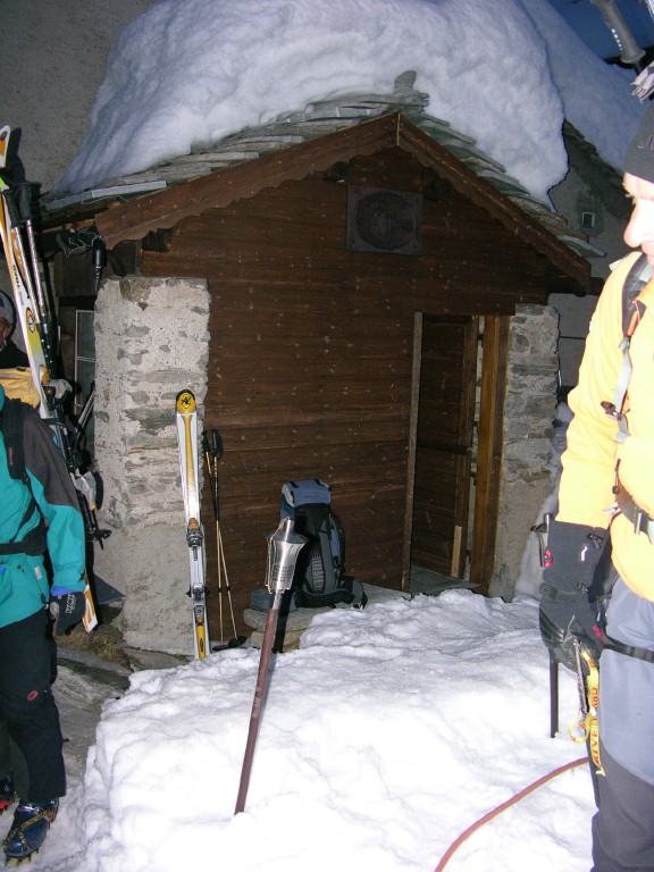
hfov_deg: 40.7
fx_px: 882
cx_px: 327
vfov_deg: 52.6
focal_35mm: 35
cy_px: 436
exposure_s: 1/60.1
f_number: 2.8
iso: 200
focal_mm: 8.9
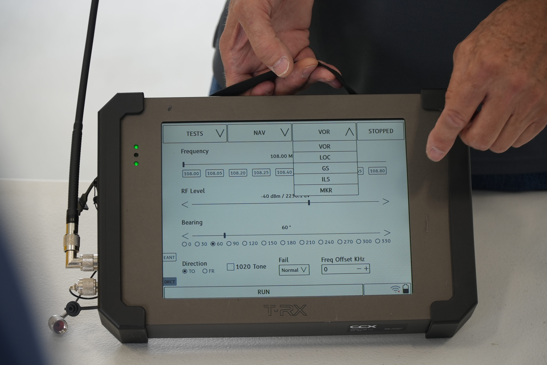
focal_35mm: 111
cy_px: 182
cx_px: 274
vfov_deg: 12.3
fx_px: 1686
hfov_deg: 18.4
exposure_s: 1/125
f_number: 4
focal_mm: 74
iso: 320
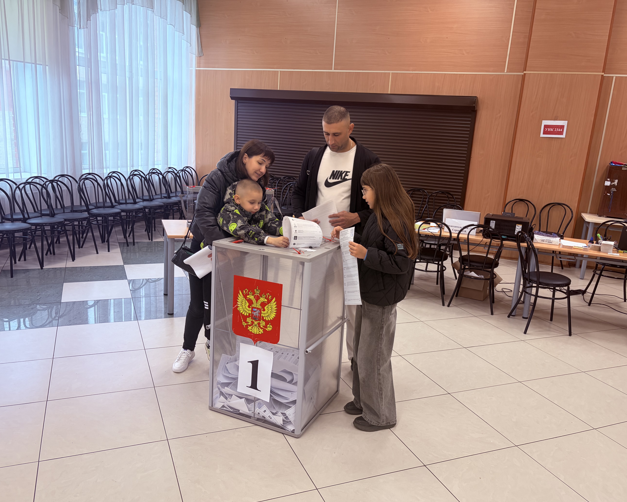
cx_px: 308
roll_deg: -3.5
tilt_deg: -14.0
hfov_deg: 62.2
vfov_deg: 51.5
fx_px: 520
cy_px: 256
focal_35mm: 28
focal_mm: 5.96
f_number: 1.6
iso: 80
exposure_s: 1/122
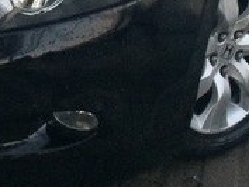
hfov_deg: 17.7
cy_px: -88
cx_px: -3
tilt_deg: -19.3
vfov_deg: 13.0
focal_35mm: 108
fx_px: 777
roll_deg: +2.5
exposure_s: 1/17
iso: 250
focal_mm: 4.15
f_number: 2.2
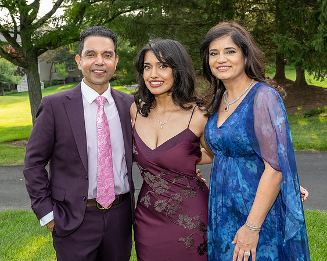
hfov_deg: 38.9
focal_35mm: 48
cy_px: 126
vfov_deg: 31.5
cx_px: 173
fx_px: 463
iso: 1000
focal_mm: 41
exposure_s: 1/250
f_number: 8
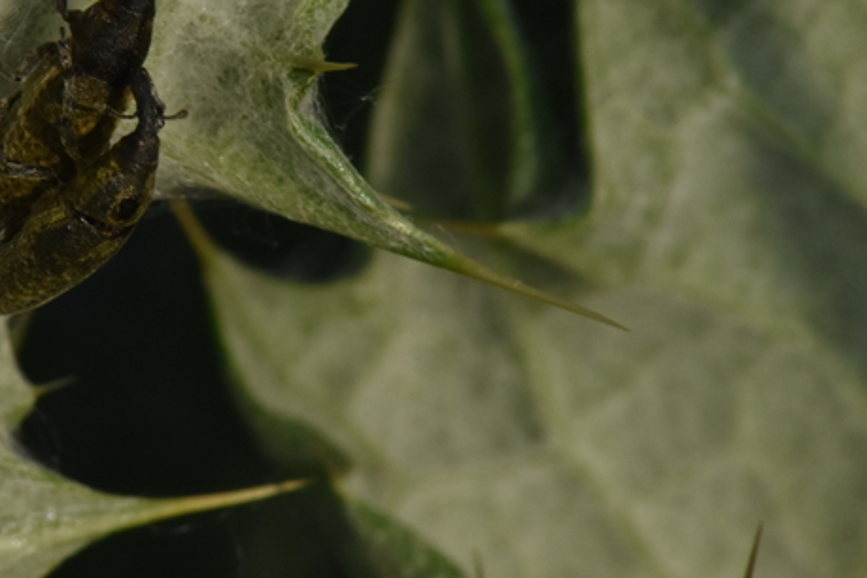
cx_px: 32
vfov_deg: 1.5
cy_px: 159
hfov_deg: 2.2
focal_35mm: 941
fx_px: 22661
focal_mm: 300
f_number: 20
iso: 500
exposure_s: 1/800
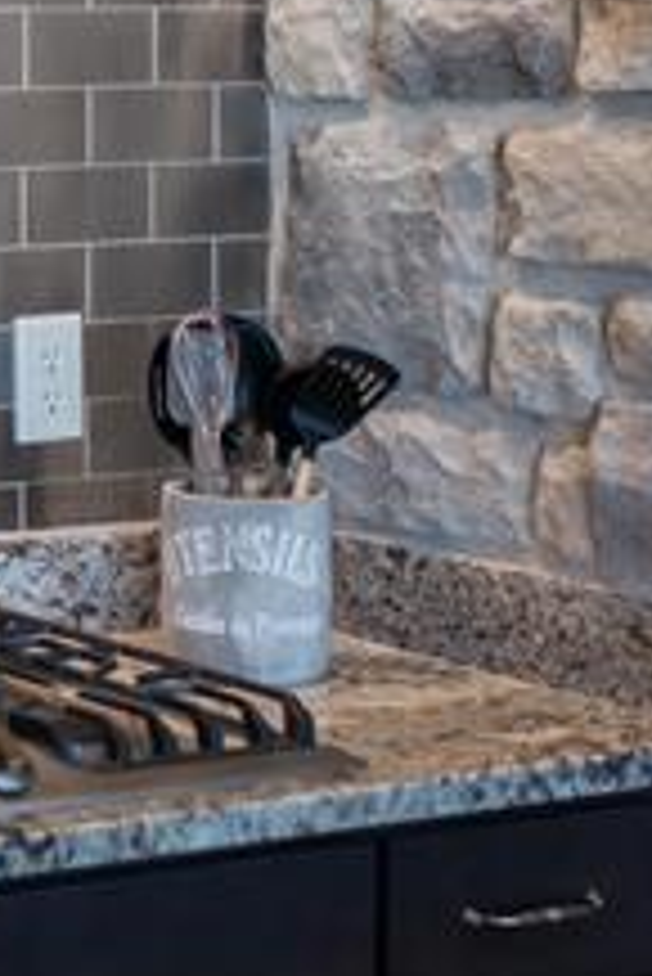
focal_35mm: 124
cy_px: 216
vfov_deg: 16.4
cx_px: -279
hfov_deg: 10.7
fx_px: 3363
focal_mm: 35
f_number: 2.5
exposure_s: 1/250
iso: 400
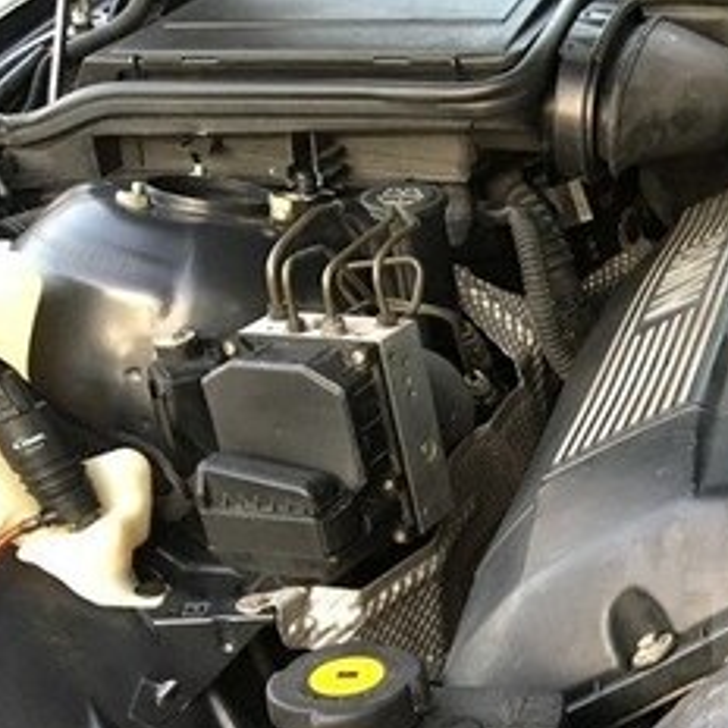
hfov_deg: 21.0
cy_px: 620
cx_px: 1007
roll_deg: -3.1
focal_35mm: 73
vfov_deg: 23.2
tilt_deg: -30.4
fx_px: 1737
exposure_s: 1/33
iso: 200
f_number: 2.2
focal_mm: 4.15
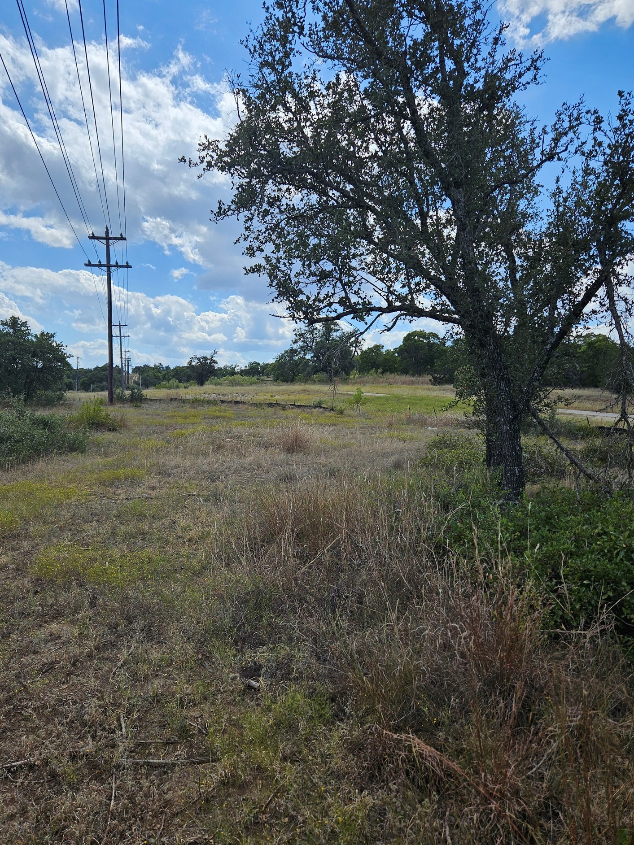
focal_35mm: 25
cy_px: 418
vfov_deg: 69.4
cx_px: 297
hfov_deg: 54.8
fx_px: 611
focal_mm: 5.4
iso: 25
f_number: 1.8
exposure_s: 1/2497
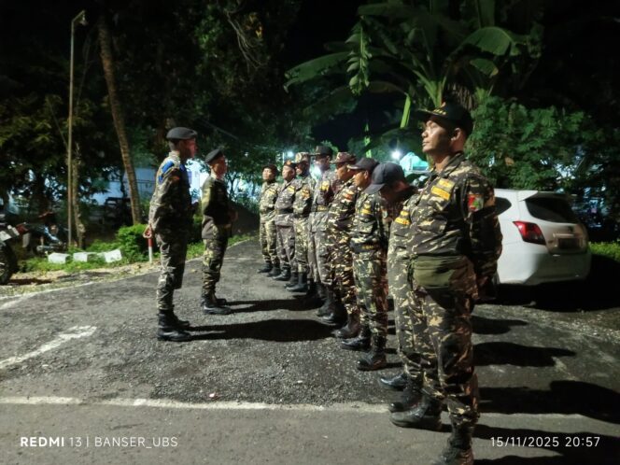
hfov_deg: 71.6
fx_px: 430
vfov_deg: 56.8
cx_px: 310
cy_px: 232
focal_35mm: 24
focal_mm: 5.24
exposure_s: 1/14.3
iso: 9168
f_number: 1.7
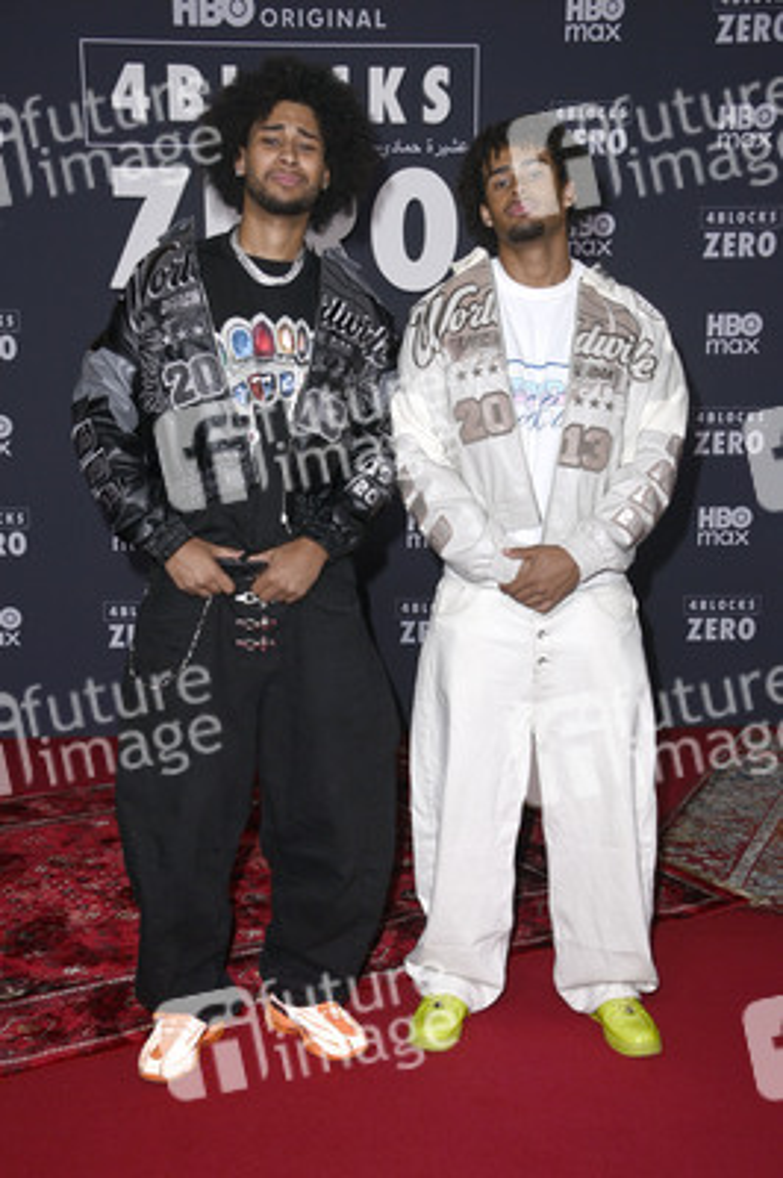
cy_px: 589
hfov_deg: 29.8
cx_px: 392
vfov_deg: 43.6
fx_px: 1471
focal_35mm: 45
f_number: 5.6
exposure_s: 1/250
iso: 500
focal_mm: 45
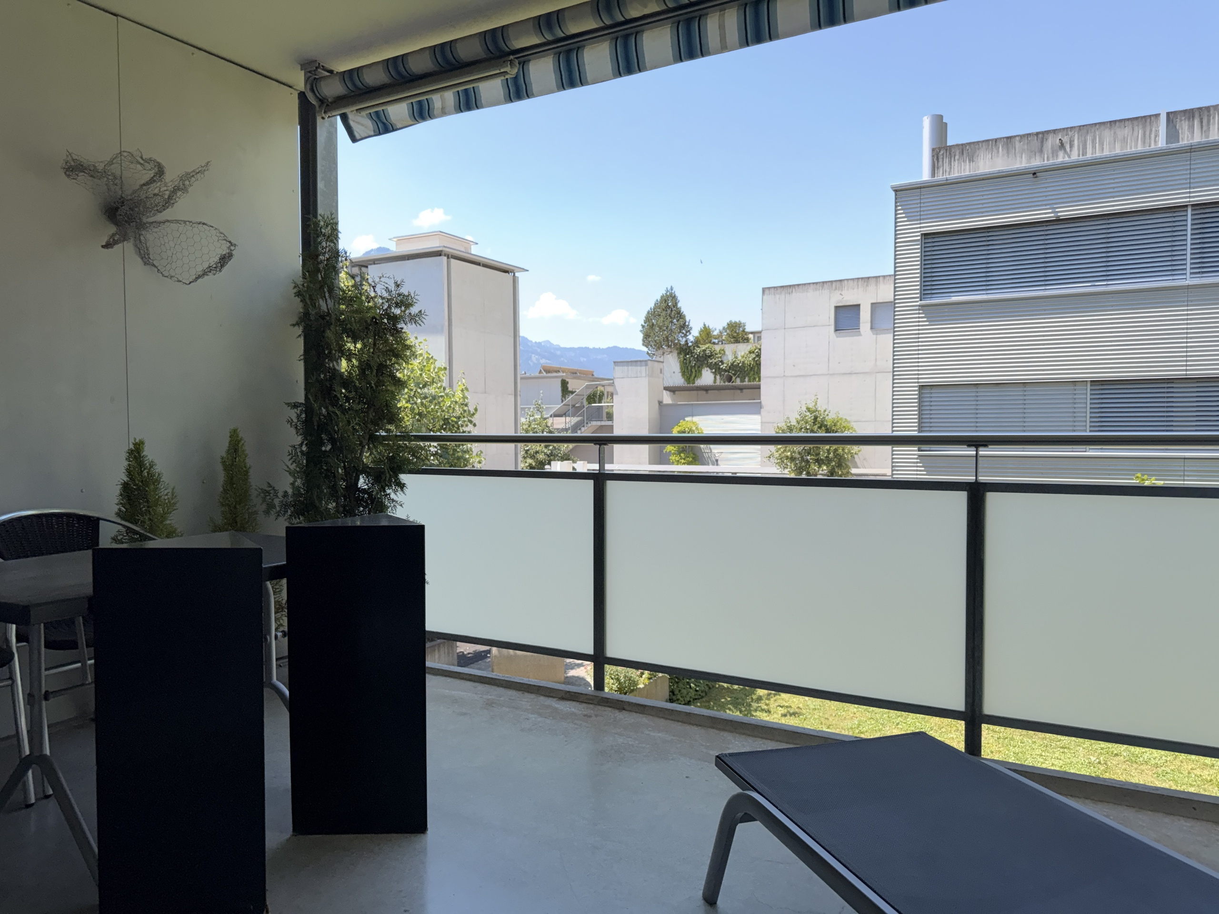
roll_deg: +1.1
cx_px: 610
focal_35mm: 24
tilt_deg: -1.4
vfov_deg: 56.8
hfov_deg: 71.6
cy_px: 457
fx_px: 845
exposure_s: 1/2801
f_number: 1.78
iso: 320
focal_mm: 6.76
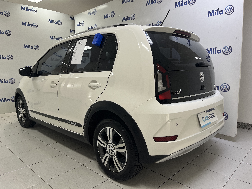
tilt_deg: -7.4
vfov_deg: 53.1
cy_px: 94
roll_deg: +0.5
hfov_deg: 67.3
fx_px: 189
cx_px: 126
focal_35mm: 26
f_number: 1.6
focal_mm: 5.1
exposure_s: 1/60
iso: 64
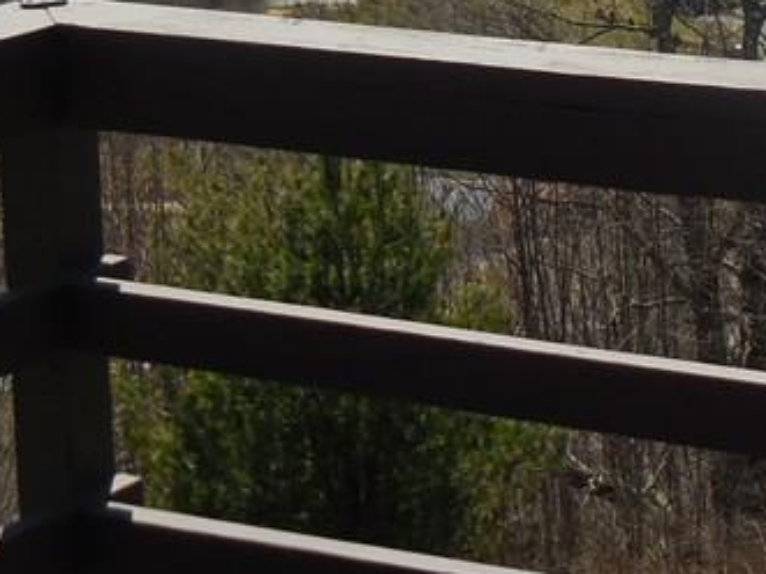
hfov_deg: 12.0
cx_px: 893
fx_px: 3561
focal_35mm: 161
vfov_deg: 9.1
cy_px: -160
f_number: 4.3
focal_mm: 9.4
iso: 125
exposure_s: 1/1000
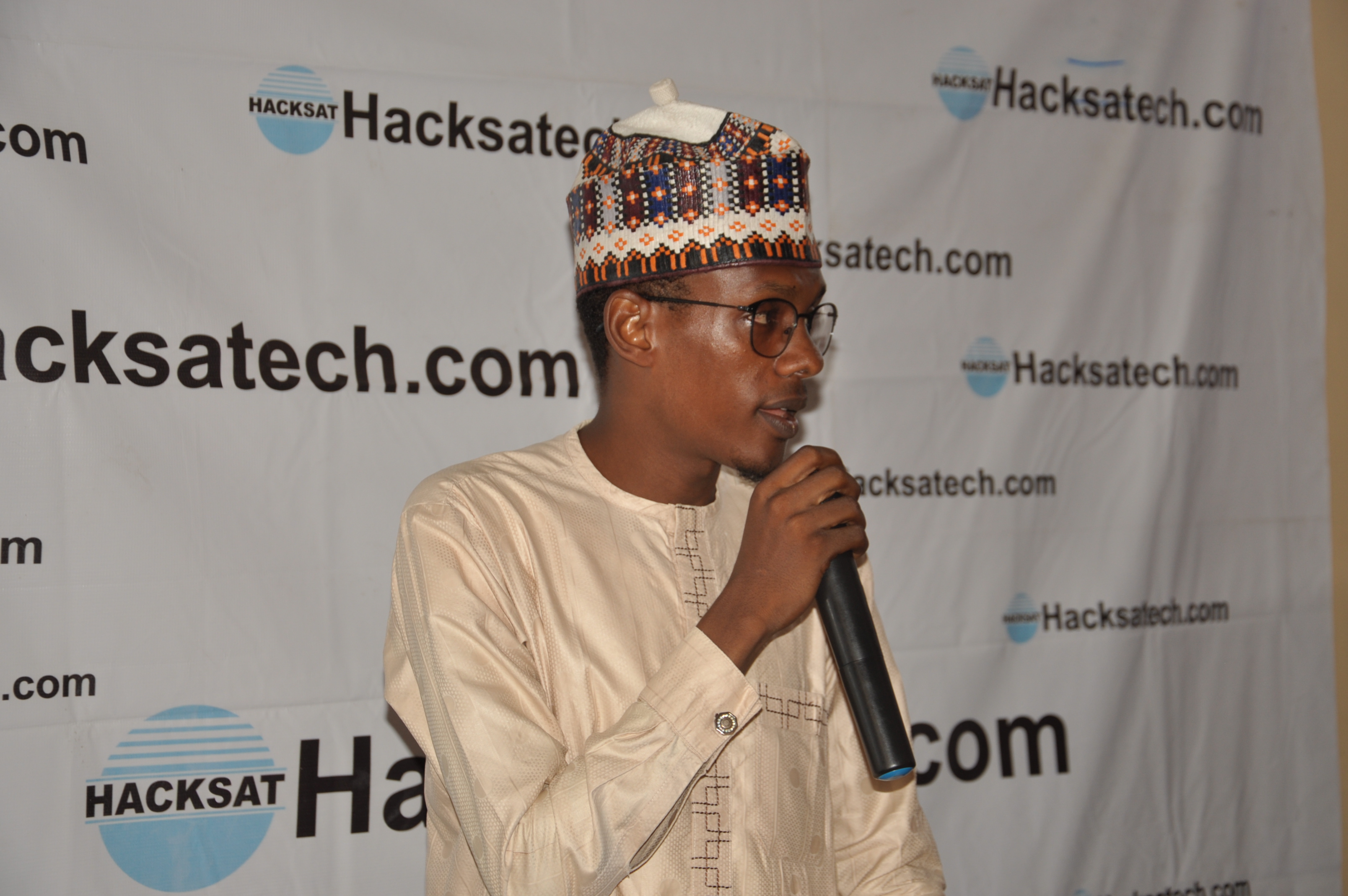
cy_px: 448
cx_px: 674
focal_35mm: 75
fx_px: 2805
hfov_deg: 27.0
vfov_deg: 18.1
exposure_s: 1/60
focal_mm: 50
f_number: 5
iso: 200
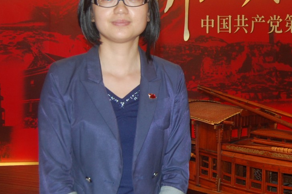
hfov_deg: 27.4
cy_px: 55
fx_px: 583
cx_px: 243
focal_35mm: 72
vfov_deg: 18.8
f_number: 3.8
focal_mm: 22
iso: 400
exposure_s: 1/60
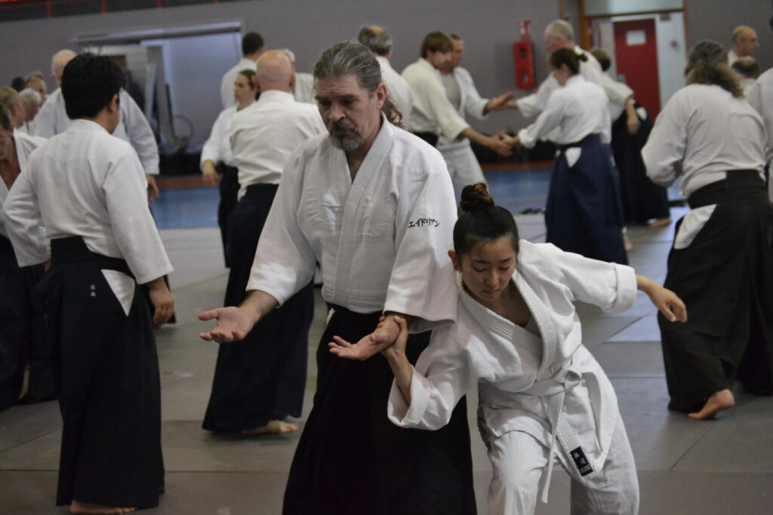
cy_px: 258
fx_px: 1772
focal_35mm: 82
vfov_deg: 16.6
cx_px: 386
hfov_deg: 24.6
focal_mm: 55
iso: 3200
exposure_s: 1/320
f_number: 4
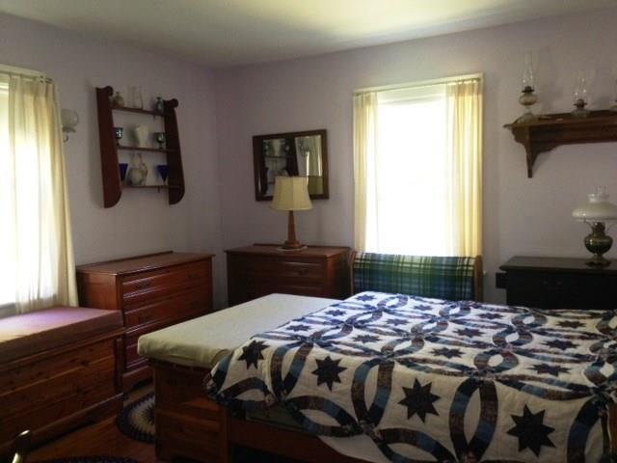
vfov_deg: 42.9
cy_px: 232
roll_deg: +1.5
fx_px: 588
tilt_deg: -6.3
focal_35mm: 33
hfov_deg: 55.4
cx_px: 308
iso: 125
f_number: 2.4
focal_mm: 4.12
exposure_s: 1/20
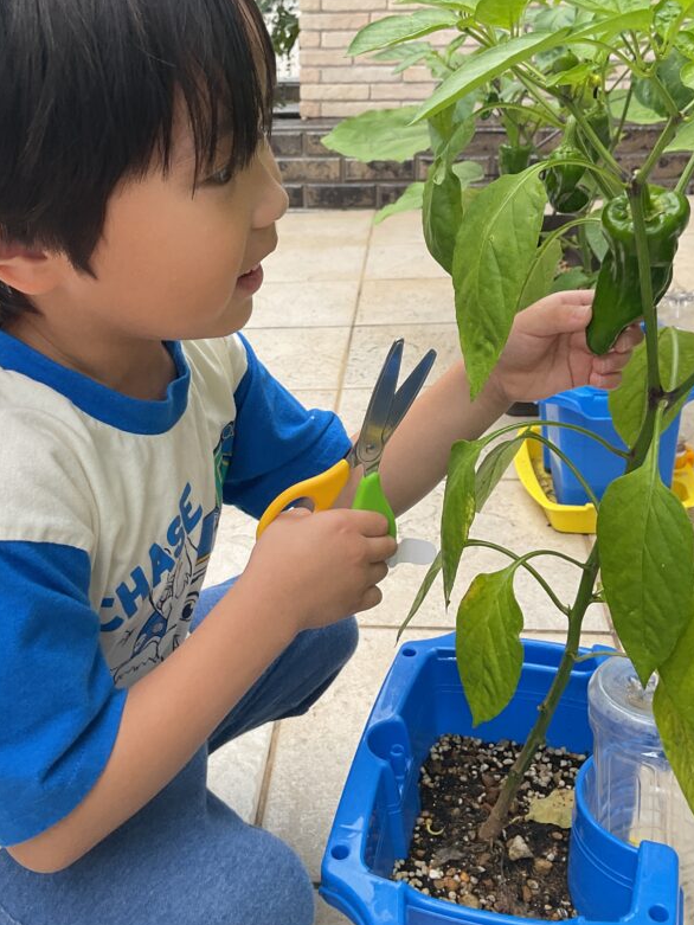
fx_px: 1016
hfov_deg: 37.6
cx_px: 281
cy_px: 354
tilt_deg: -21.2
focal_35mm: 38
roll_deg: +0.5
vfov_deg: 48.6
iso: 16
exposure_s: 1/181
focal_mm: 3
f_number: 1.8
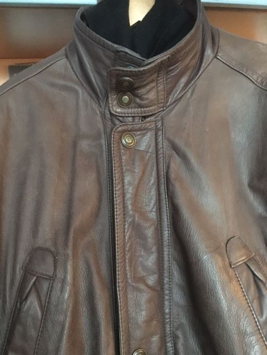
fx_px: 298
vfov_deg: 61.7
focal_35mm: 29
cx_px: 134
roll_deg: +2.5
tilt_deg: -8.0
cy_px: 178
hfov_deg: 48.2
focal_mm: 4.15
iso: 800
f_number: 2.2
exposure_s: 1/17
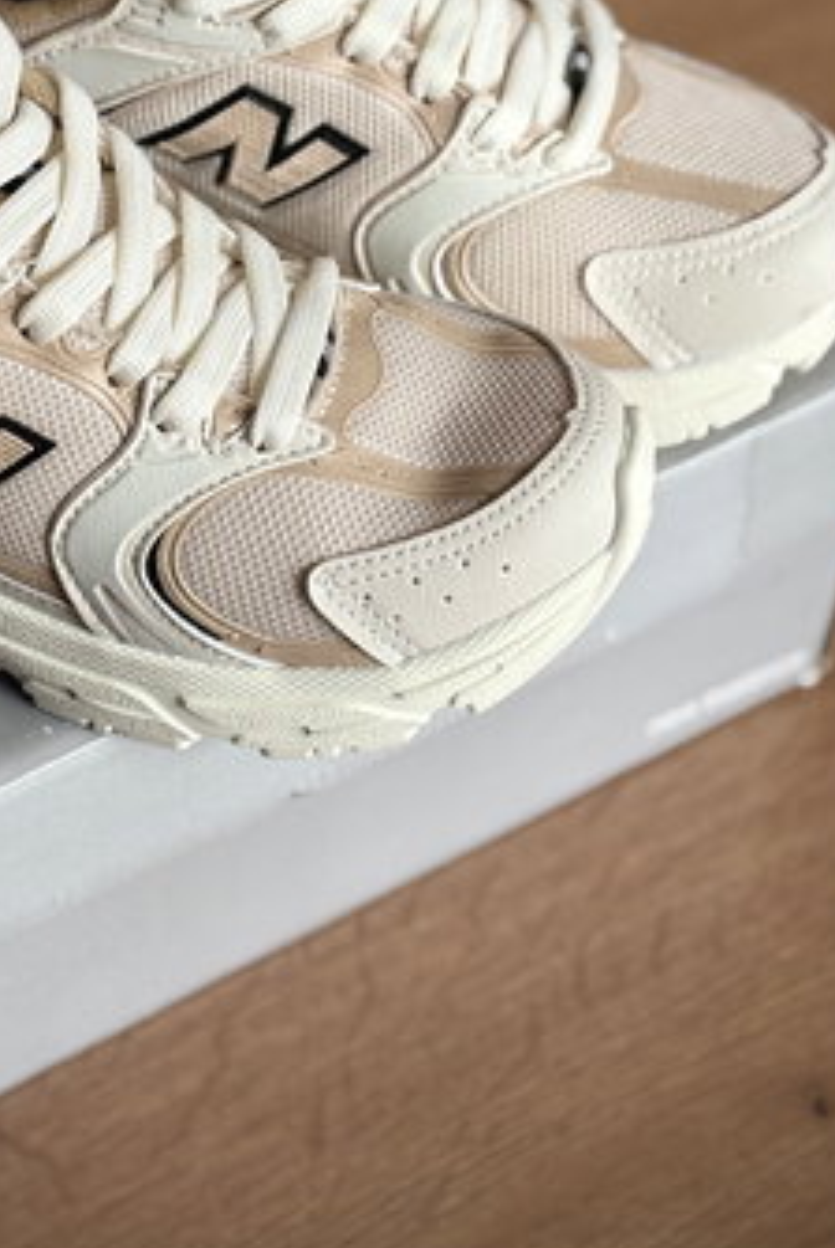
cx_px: 142
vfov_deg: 23.4
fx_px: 2986
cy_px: 300
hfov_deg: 15.8
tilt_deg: -43.2
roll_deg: -2.4
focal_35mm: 86
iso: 50
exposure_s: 1/65
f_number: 1.6
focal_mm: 5.96
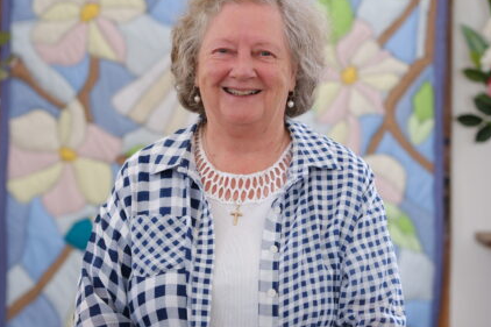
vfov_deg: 9.0
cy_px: 114
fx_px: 2086
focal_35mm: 153
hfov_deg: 13.4
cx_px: 215
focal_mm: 56
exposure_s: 1/60
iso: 640
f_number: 2.2
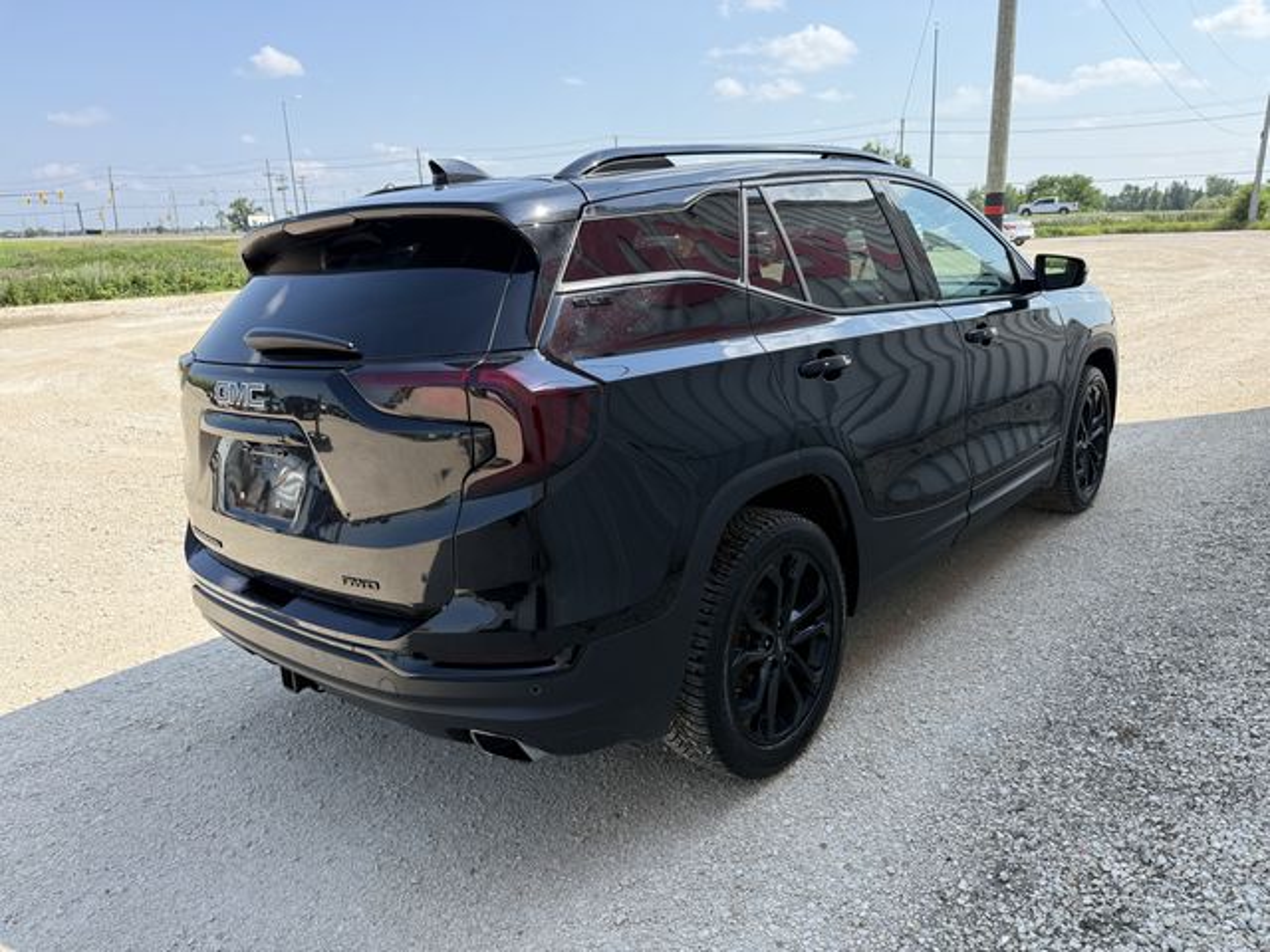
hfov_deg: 71.6
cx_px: 635
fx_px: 881
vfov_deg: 56.8
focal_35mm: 24
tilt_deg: -15.0
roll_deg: +1.5
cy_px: 476
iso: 100
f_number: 1.78
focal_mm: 6.76
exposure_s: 1/2525
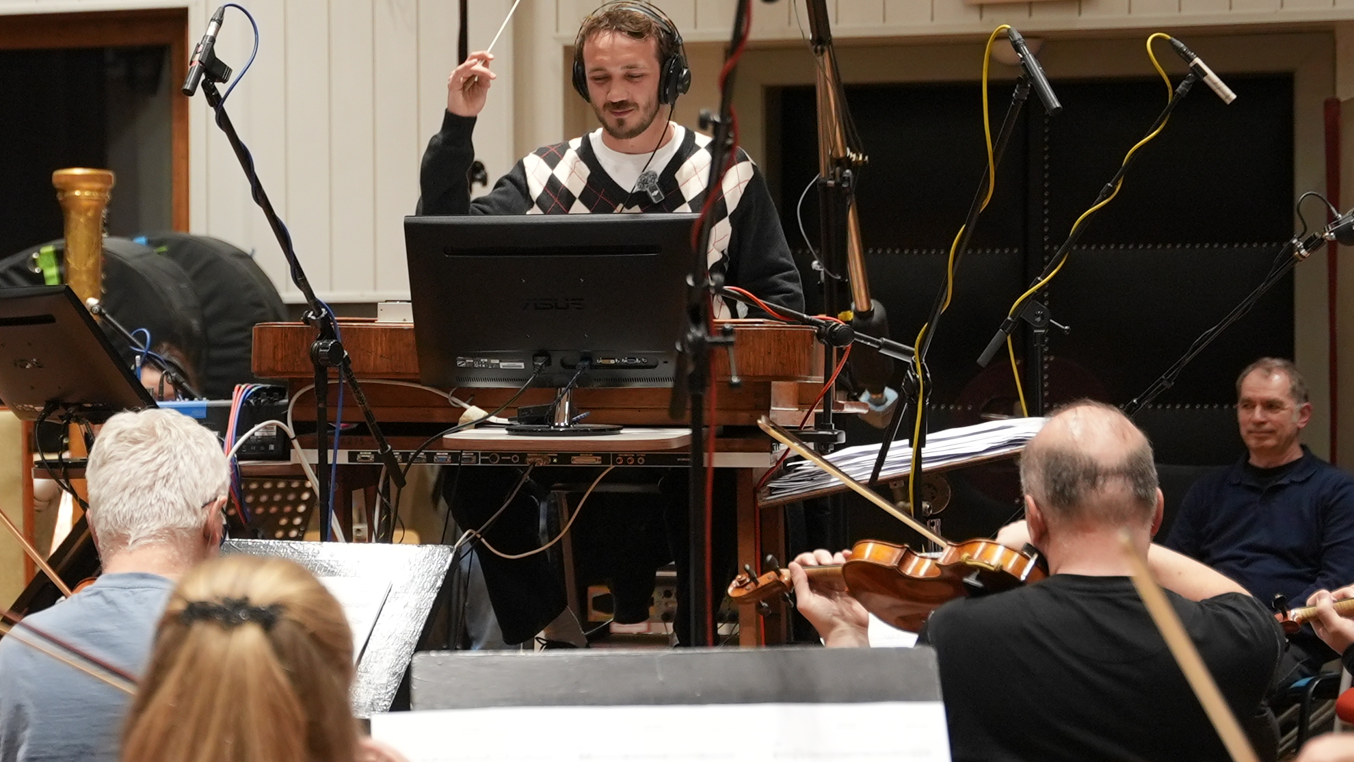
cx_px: 191
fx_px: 3990
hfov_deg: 19.0
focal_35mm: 111
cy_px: 420
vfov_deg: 10.9
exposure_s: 1/200
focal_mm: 49.5
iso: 1600
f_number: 2.8
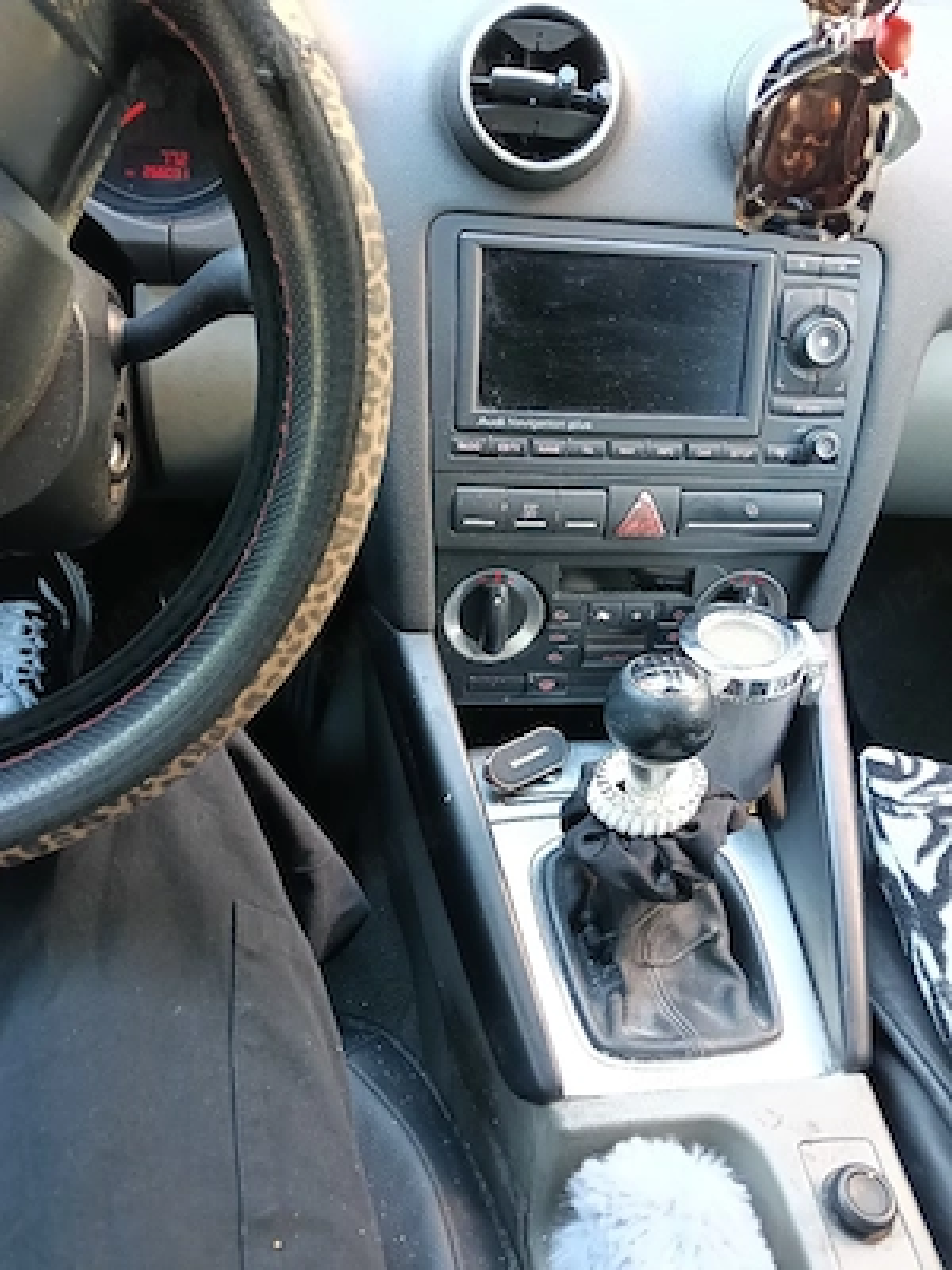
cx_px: 476
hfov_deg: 51.4
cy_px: 635
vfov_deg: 65.3
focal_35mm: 27
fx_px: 990
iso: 800
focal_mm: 3.98
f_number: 1.8
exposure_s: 1/33.3
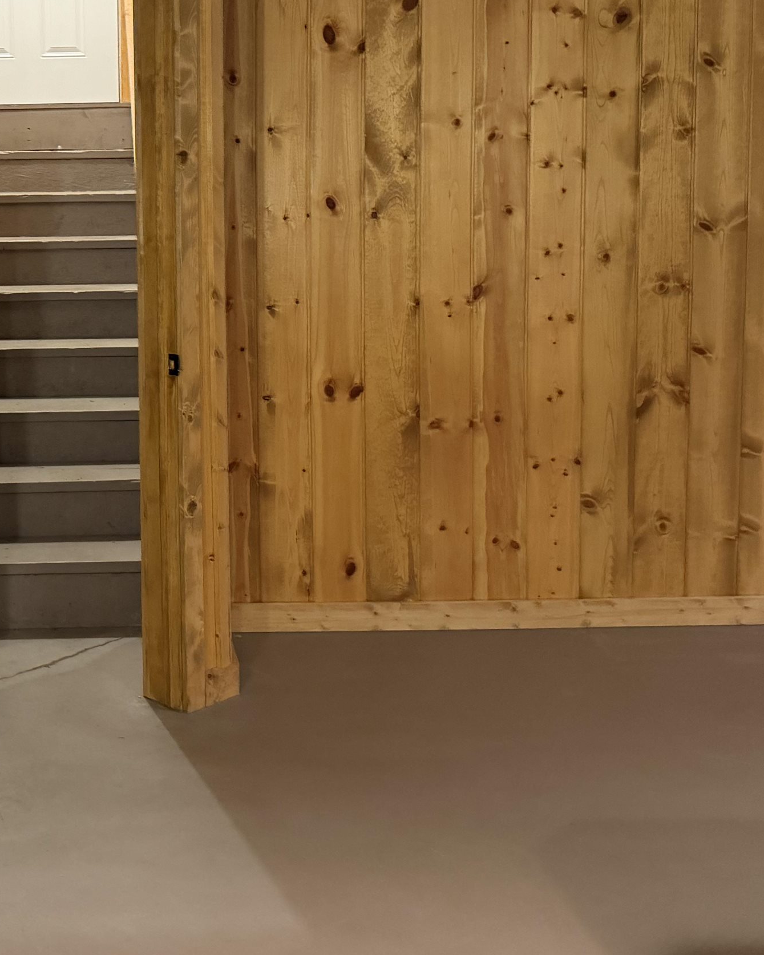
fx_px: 1215
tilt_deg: -4.0
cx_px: 83
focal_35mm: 43
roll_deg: +1.9
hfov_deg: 33.2
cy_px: 317
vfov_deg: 42.3
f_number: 1.78
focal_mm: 6.76
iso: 800
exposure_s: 1/30
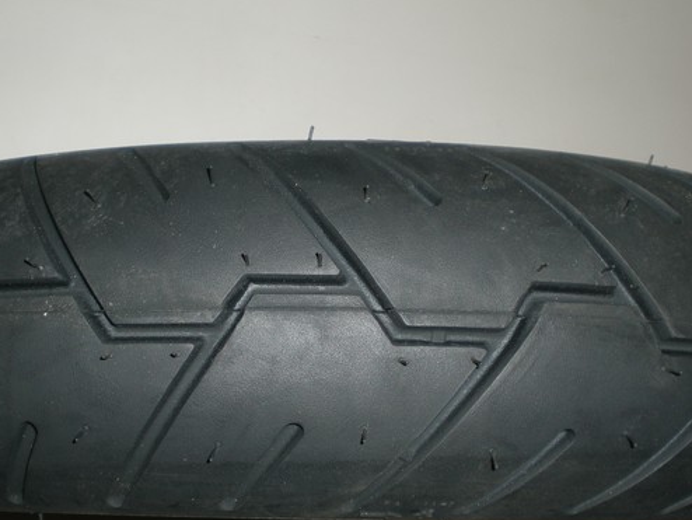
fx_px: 1140
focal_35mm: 57
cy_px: 304
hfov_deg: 33.7
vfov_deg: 25.6
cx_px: 291
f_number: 3.5
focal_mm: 7.4
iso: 50
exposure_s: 1/60
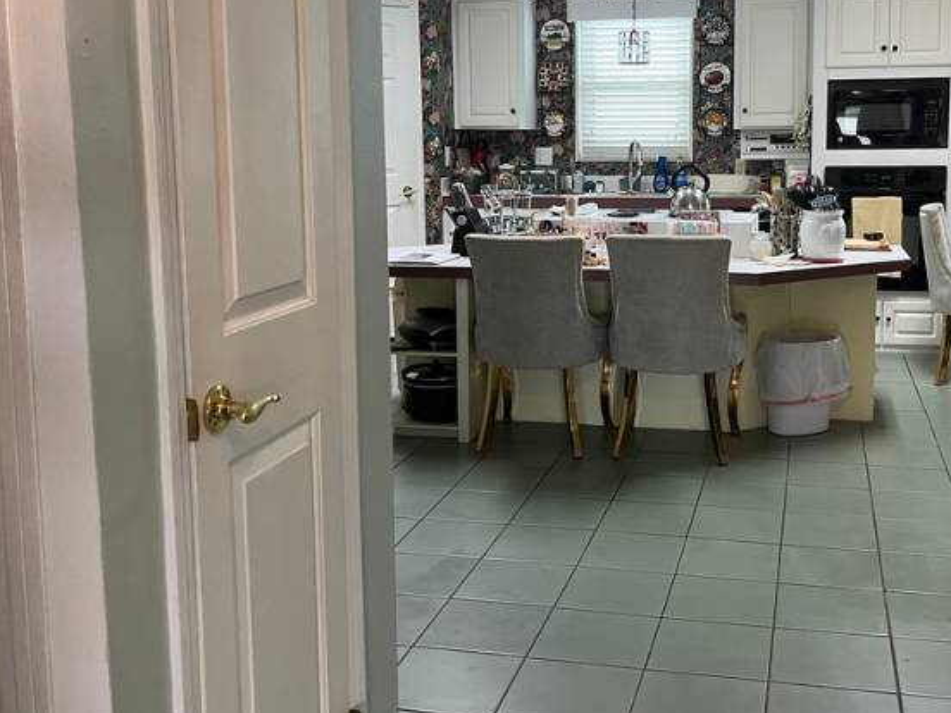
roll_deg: +0.0
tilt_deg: -7.9
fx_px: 1099
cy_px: 266
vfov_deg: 35.8
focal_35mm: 40
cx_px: 581
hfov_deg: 46.5
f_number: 1.6
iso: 200
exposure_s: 1/60
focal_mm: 5.1
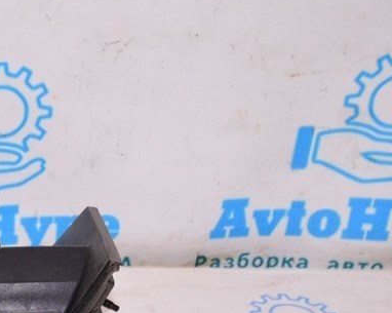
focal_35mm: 83
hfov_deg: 20.9
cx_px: -117
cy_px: 336
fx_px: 962
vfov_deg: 17.9
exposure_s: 1/200
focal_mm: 22
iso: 1600
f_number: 8
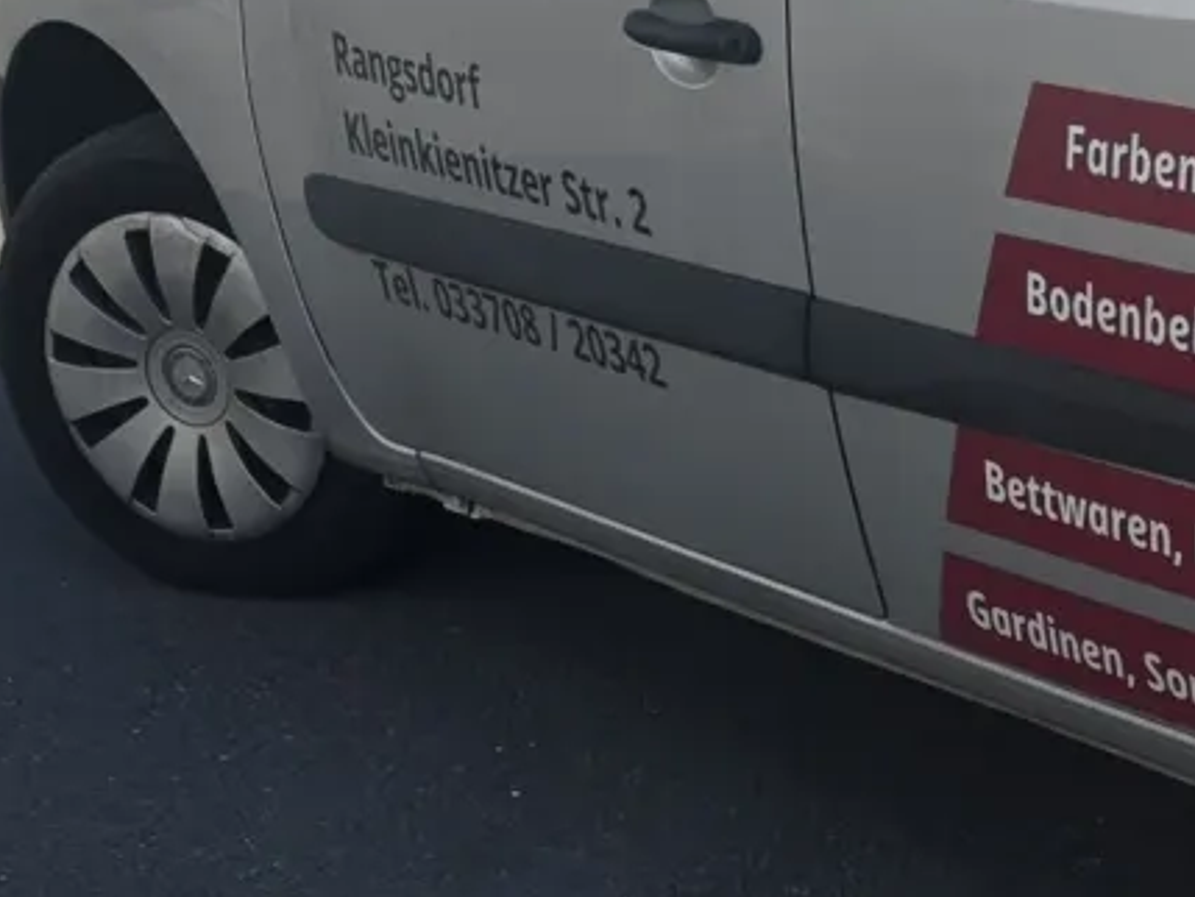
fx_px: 3557
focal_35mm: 103
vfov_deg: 14.3
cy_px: 150
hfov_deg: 16.6
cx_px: 1986
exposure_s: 1/430
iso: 12
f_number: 1.7
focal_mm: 6.3
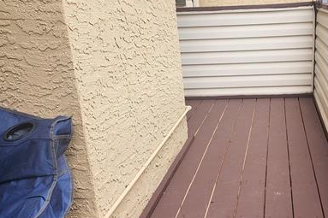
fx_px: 437
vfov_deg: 28.0
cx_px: 245
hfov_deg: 40.0
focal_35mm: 48
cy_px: 126
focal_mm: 6.4
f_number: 1.8
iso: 40
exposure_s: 1/180
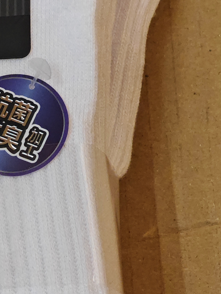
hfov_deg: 6.2
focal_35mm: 240
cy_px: 259
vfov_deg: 8.2
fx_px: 2043
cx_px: -5
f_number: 1.8
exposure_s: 1/100
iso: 500
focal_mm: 12.28
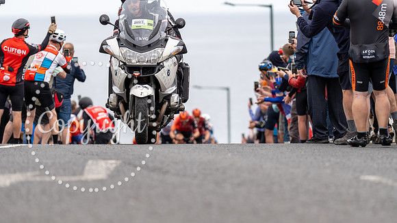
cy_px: 132
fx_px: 2210
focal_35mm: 210
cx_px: 198
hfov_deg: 10.3
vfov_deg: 5.8
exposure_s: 1/1000
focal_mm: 200
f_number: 3.5
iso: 320
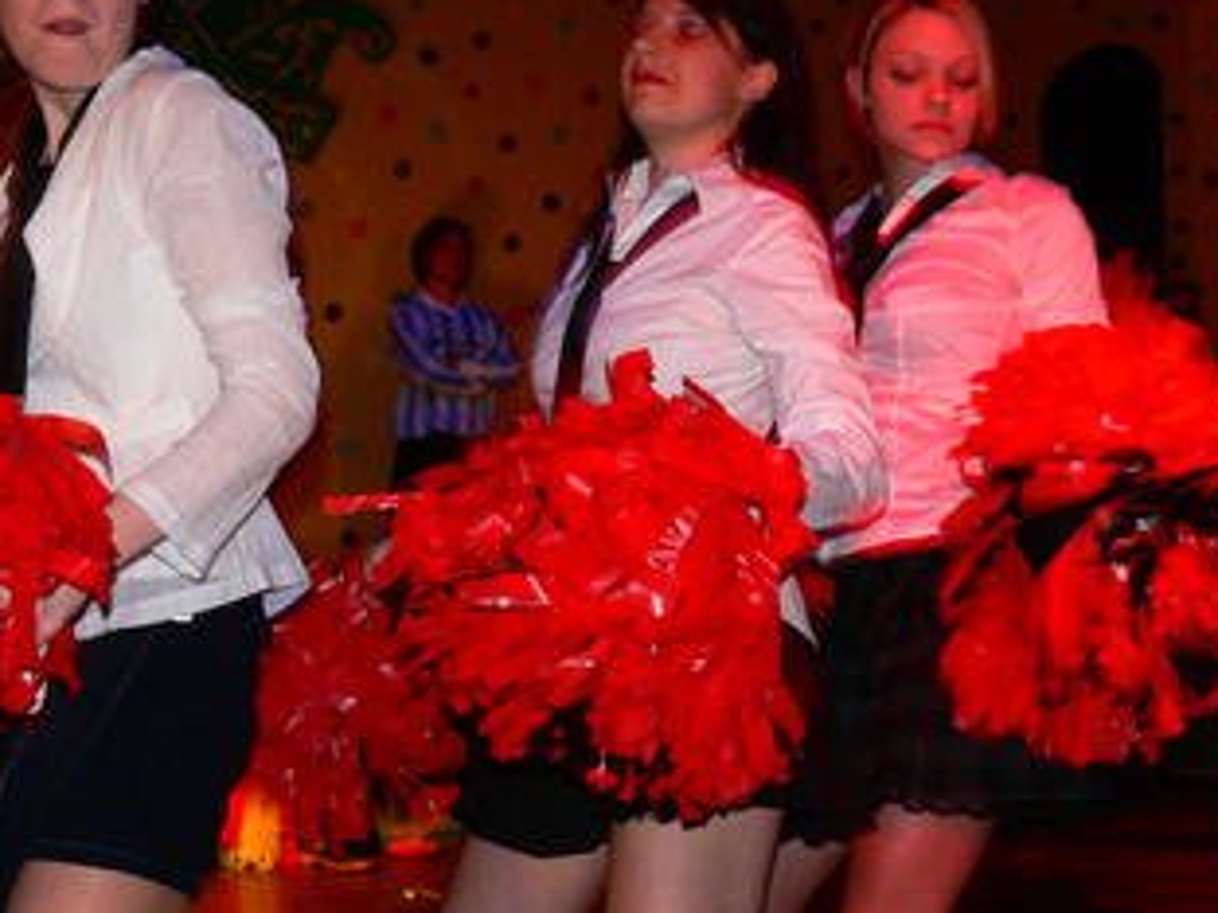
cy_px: 336
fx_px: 1865
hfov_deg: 36.0
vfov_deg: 27.4
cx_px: 757
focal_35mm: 53
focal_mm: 7.4
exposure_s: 1/30
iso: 100
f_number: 2.8
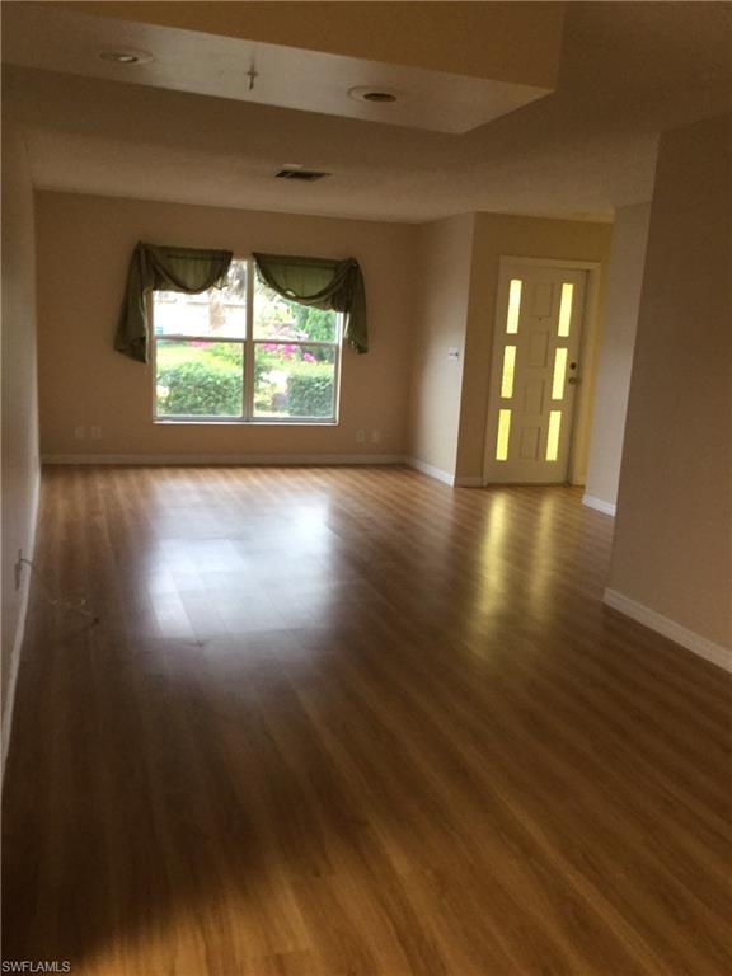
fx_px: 874
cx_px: 366
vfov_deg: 58.4
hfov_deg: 45.4
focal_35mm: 31
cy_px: 488
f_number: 2.4
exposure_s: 1/30
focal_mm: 3.3
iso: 160
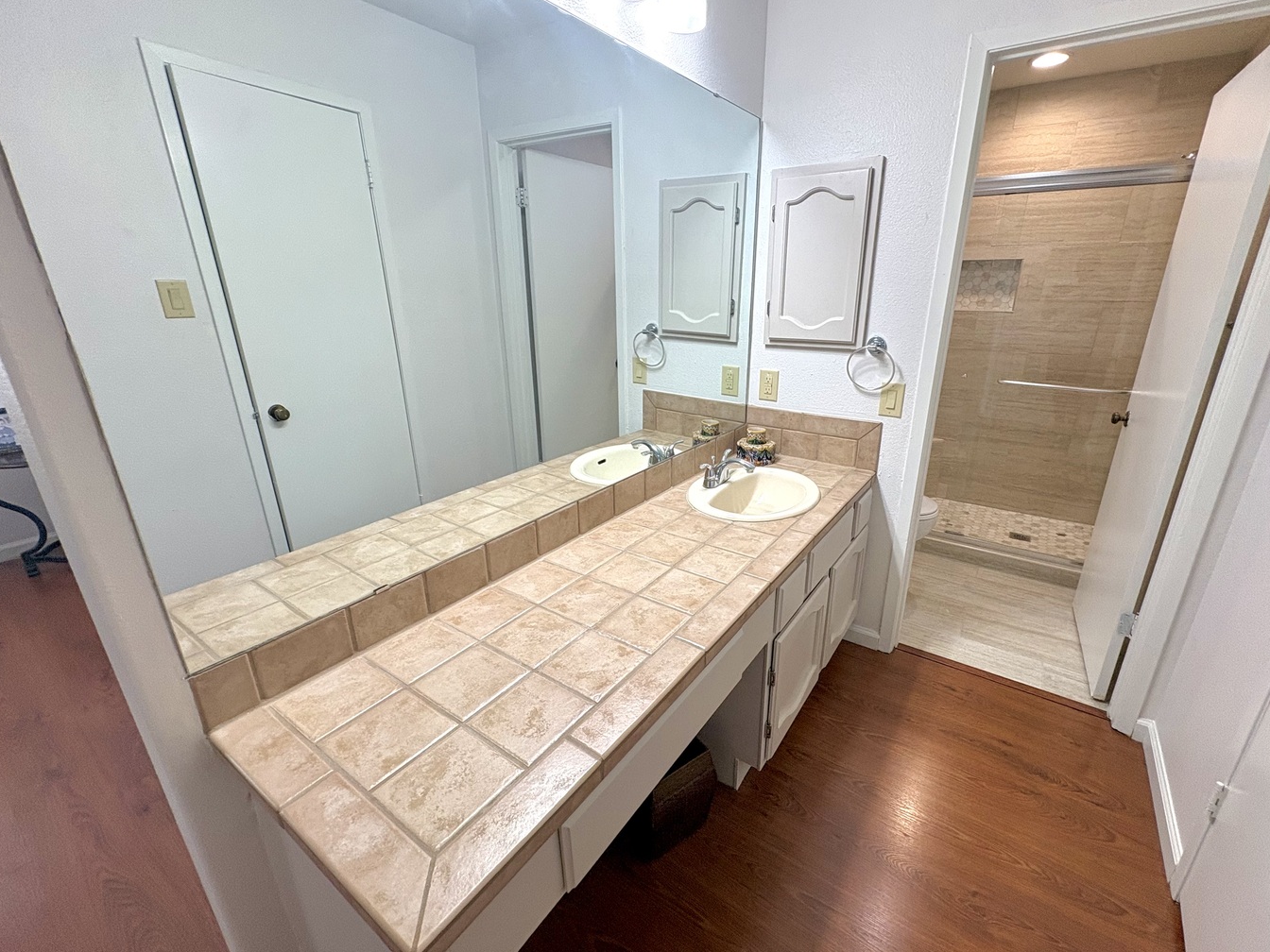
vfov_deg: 81.7
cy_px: 470
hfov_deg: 98.1
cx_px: 673
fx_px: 550
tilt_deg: -18.3
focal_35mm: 15
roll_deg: +0.4
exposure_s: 1/120
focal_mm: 2.22
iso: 160
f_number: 2.2
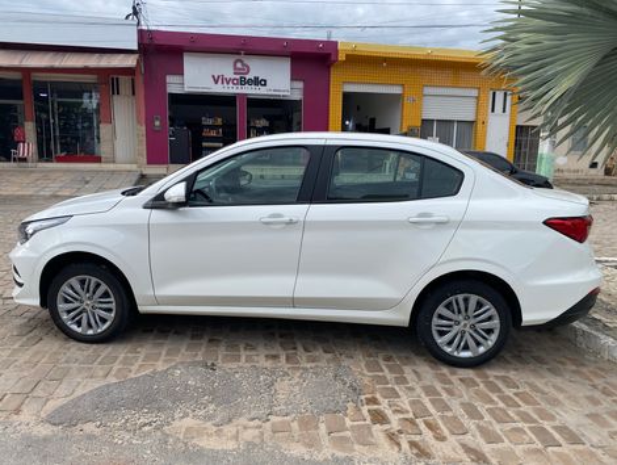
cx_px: 308
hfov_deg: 67.2
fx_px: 464
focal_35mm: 26
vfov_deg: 53.2
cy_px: 232
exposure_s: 1/839
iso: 32
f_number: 1.8
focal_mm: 4.25
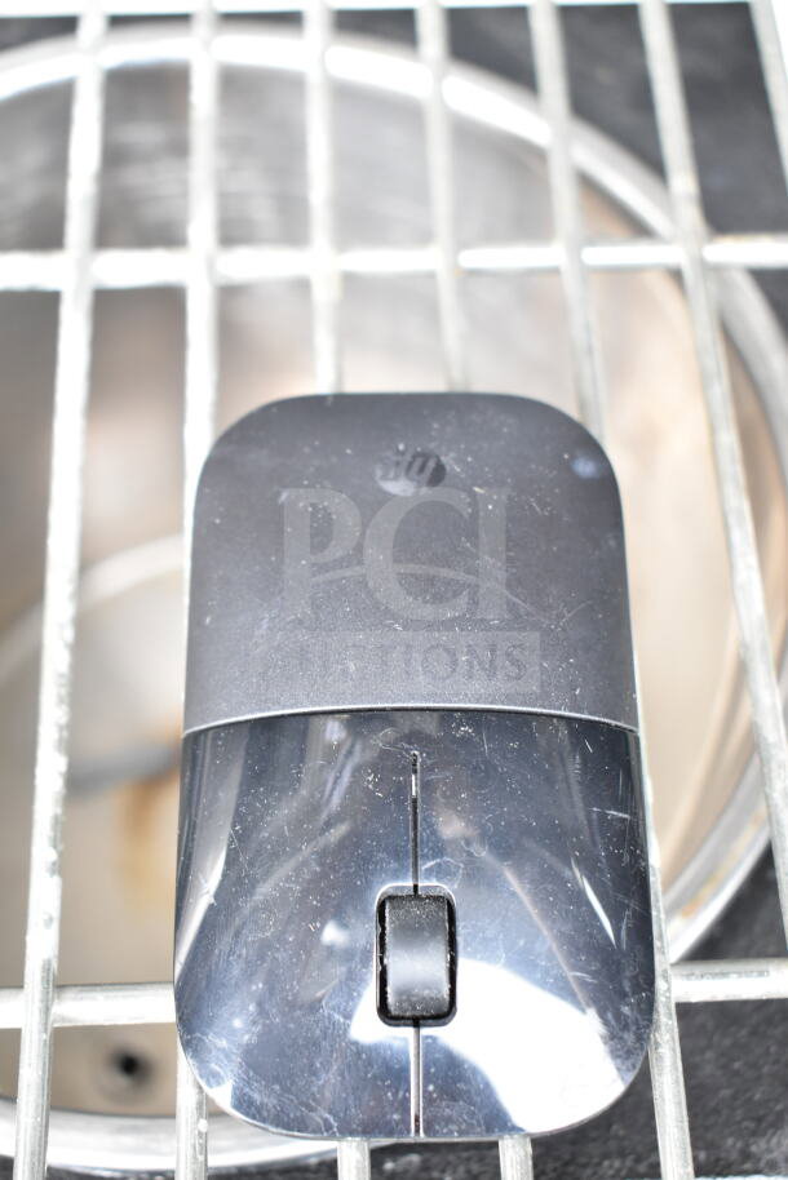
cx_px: 394
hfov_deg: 28.1
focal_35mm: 48
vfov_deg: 41.1
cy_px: 590
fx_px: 1575
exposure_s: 1/60
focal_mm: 32
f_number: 4.5
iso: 1600
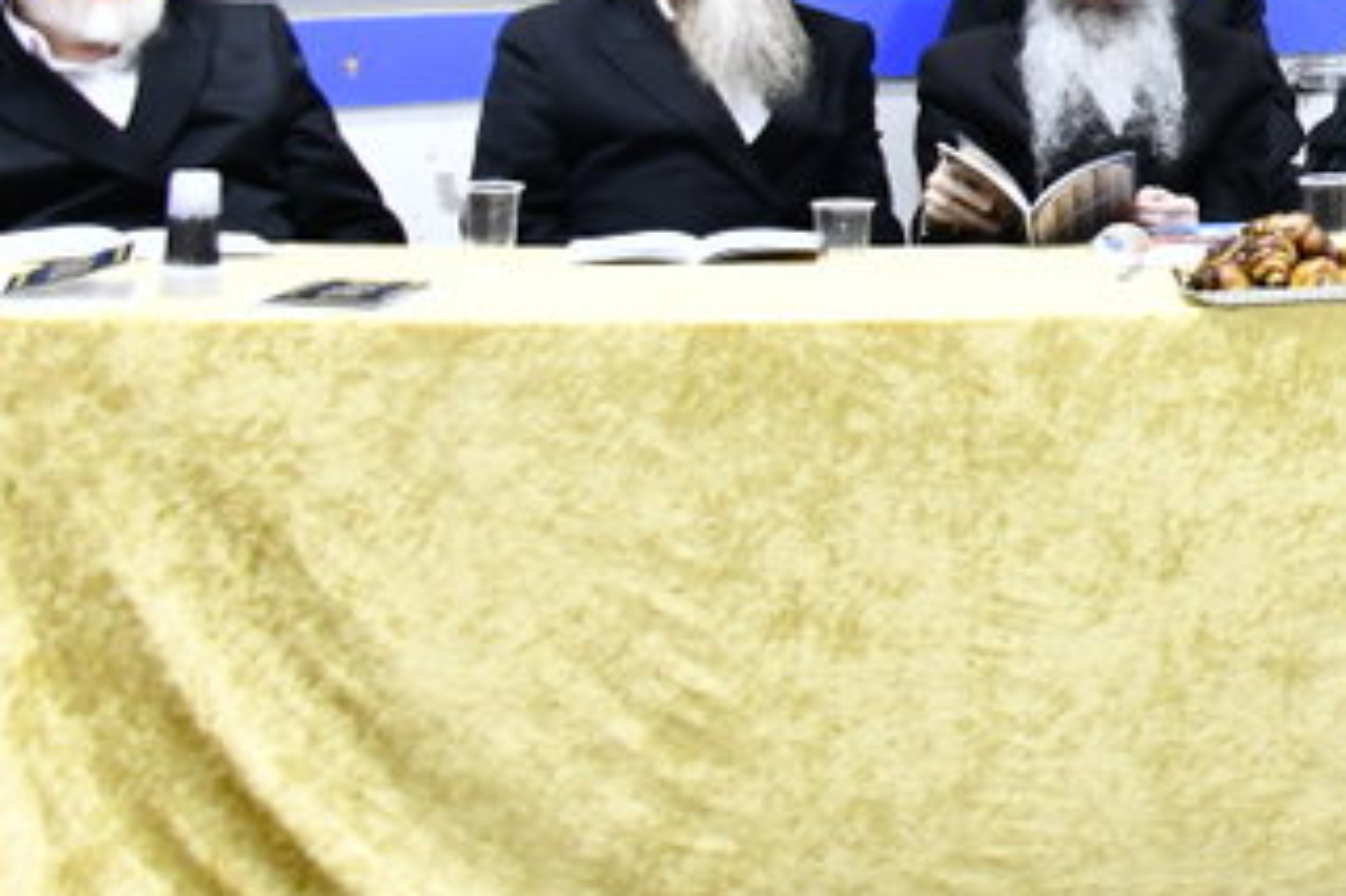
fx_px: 5232
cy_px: -389
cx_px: 2663
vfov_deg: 9.5
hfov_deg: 12.8
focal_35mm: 140
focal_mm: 32
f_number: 5.6
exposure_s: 1/125
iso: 1000
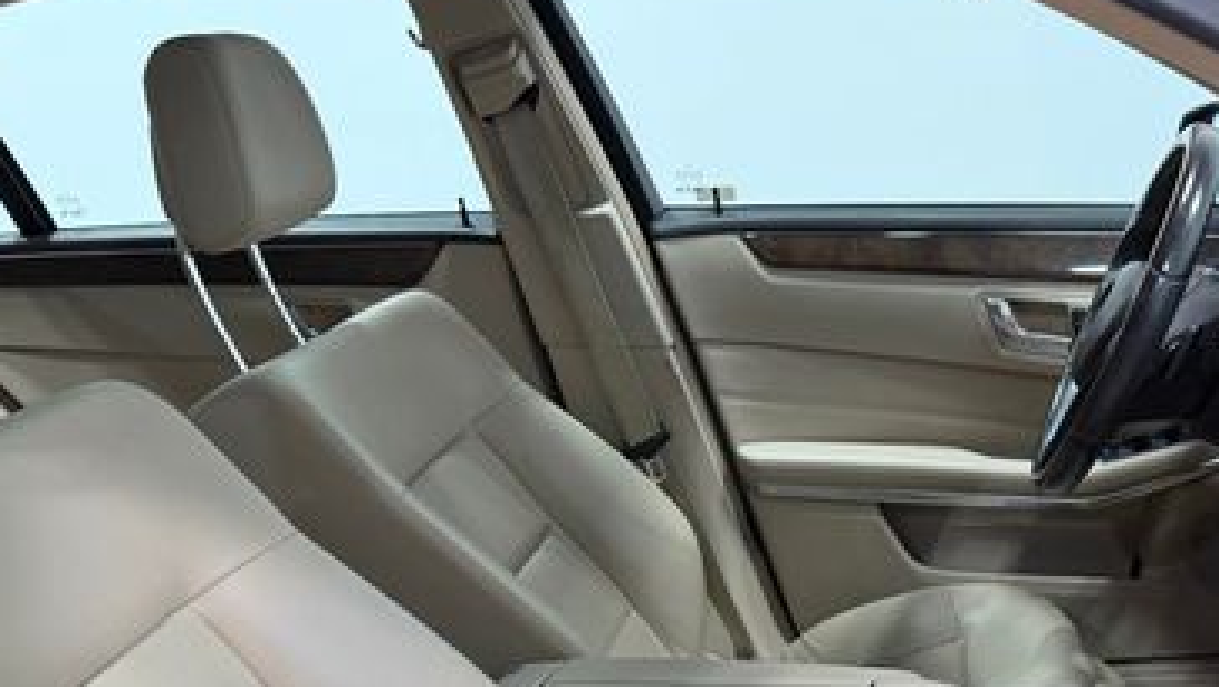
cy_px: 754
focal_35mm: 46
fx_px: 1487
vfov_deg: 24.3
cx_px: 777
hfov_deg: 44.1
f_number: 1.78
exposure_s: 1/120
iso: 100
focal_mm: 6.76
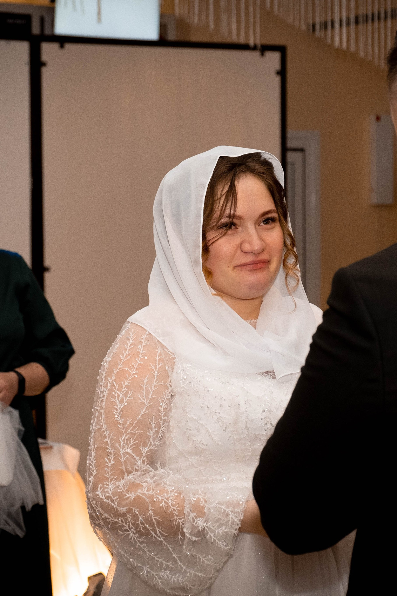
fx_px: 1671
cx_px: 252
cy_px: 297
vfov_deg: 20.2
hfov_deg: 13.5
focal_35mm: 101
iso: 1600
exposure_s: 1/160
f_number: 4
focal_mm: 44.4
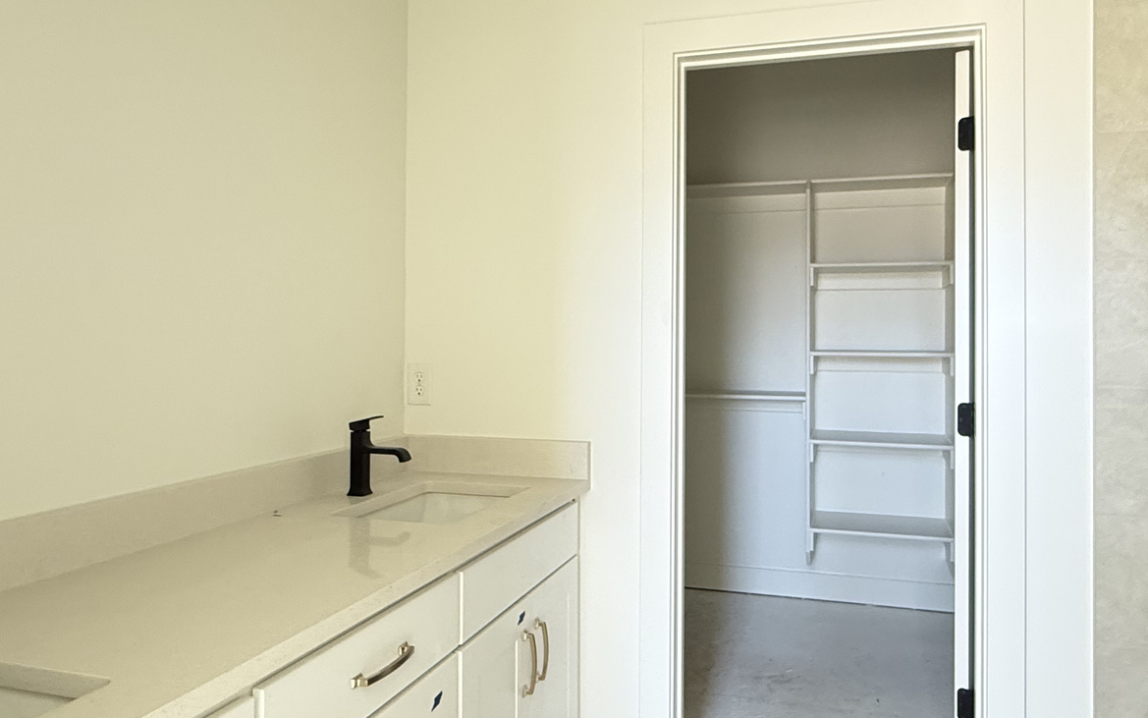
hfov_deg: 70.2
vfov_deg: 47.6
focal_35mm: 26
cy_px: 329
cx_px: 634
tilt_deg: +0.1
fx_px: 814
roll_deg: -0.7
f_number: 2.2
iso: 400
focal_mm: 2.22
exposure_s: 1/83
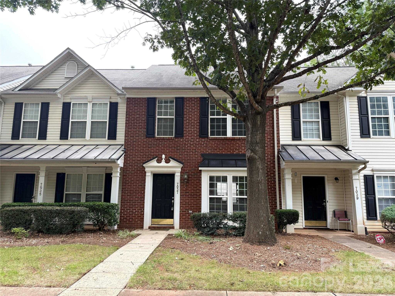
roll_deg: -1.1
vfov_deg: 56.8
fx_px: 274
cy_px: 148
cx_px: 198
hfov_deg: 71.6
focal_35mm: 24
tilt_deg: +9.4
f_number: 1.78
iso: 100
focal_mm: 6.76
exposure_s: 1/233
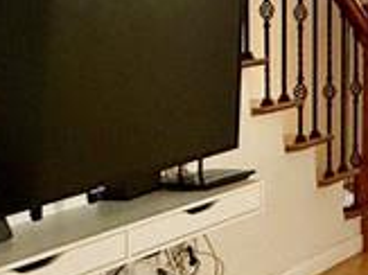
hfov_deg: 13.6
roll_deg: -2.1
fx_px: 935
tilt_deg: -1.9
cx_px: 946
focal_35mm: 88
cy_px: 18
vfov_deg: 16.5
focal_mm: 2.22
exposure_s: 1/91
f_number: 2.2
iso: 320
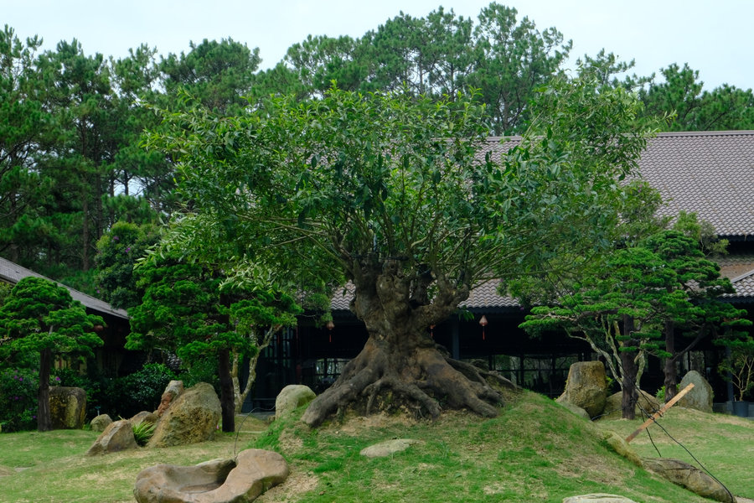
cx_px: 377
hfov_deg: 28.8
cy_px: 252
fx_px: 1466
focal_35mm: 70
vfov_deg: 19.5
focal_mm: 46.6
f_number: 18
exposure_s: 1/180
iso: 800
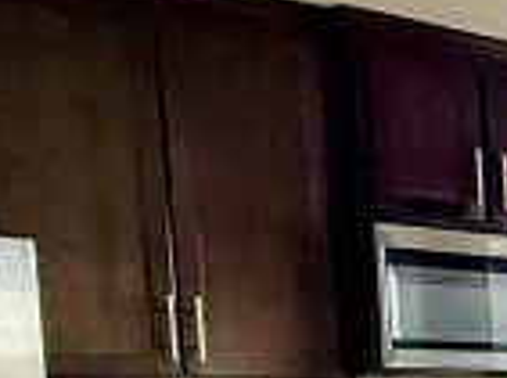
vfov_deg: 13.5
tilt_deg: -5.9
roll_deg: -0.5
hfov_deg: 14.0
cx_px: 1190
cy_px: 580
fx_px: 1490
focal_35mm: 102
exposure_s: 1/99
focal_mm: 2.22
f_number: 2.2
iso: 320
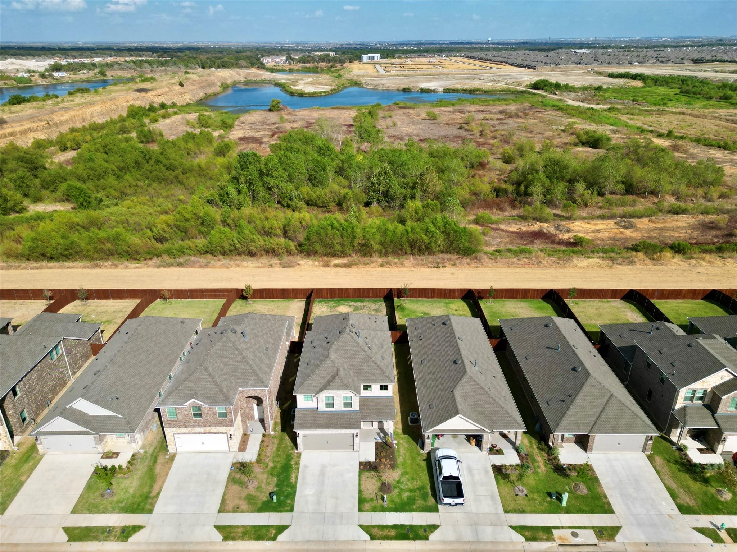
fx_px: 511
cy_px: 276
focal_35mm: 24
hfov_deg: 71.6
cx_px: 368
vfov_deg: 56.8
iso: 130
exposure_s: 1/4000
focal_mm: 6.72
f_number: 1.7
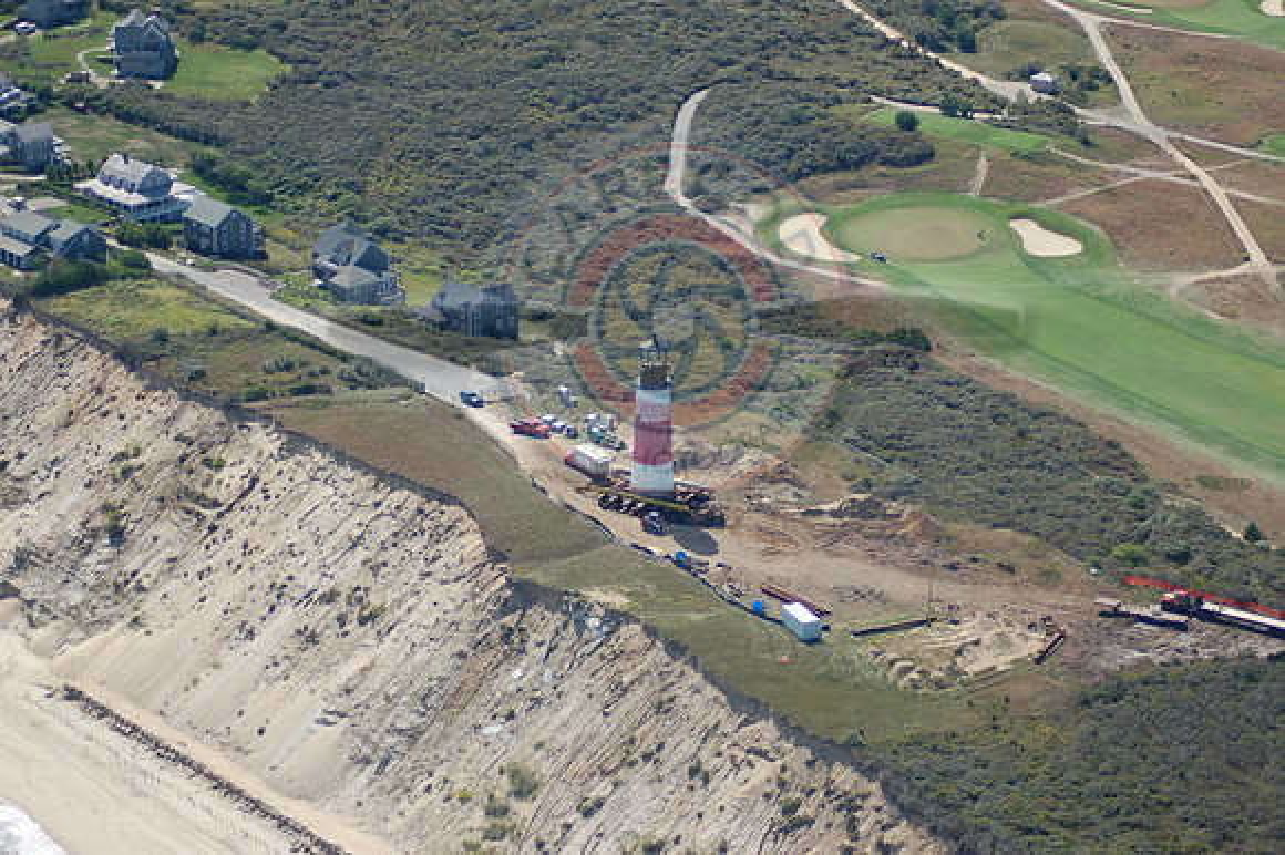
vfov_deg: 11.4
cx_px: 642
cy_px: 428
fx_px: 4281
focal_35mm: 120
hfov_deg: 17.1
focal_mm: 80
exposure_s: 1/800
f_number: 4.2
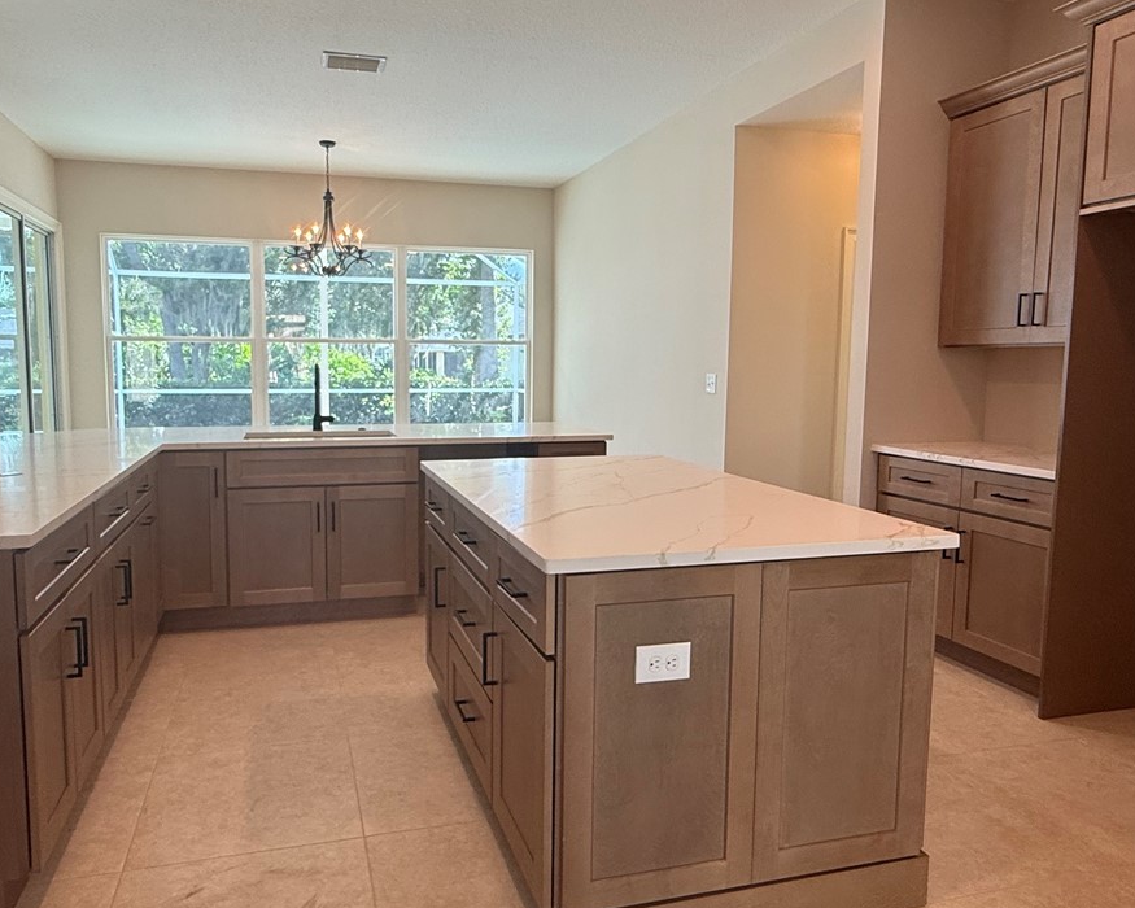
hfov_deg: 67.9
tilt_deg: -4.0
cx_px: 510
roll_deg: -0.5
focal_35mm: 25
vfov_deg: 56.8
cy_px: 445
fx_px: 840
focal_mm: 2.22
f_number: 2.2
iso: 100
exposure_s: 1/120
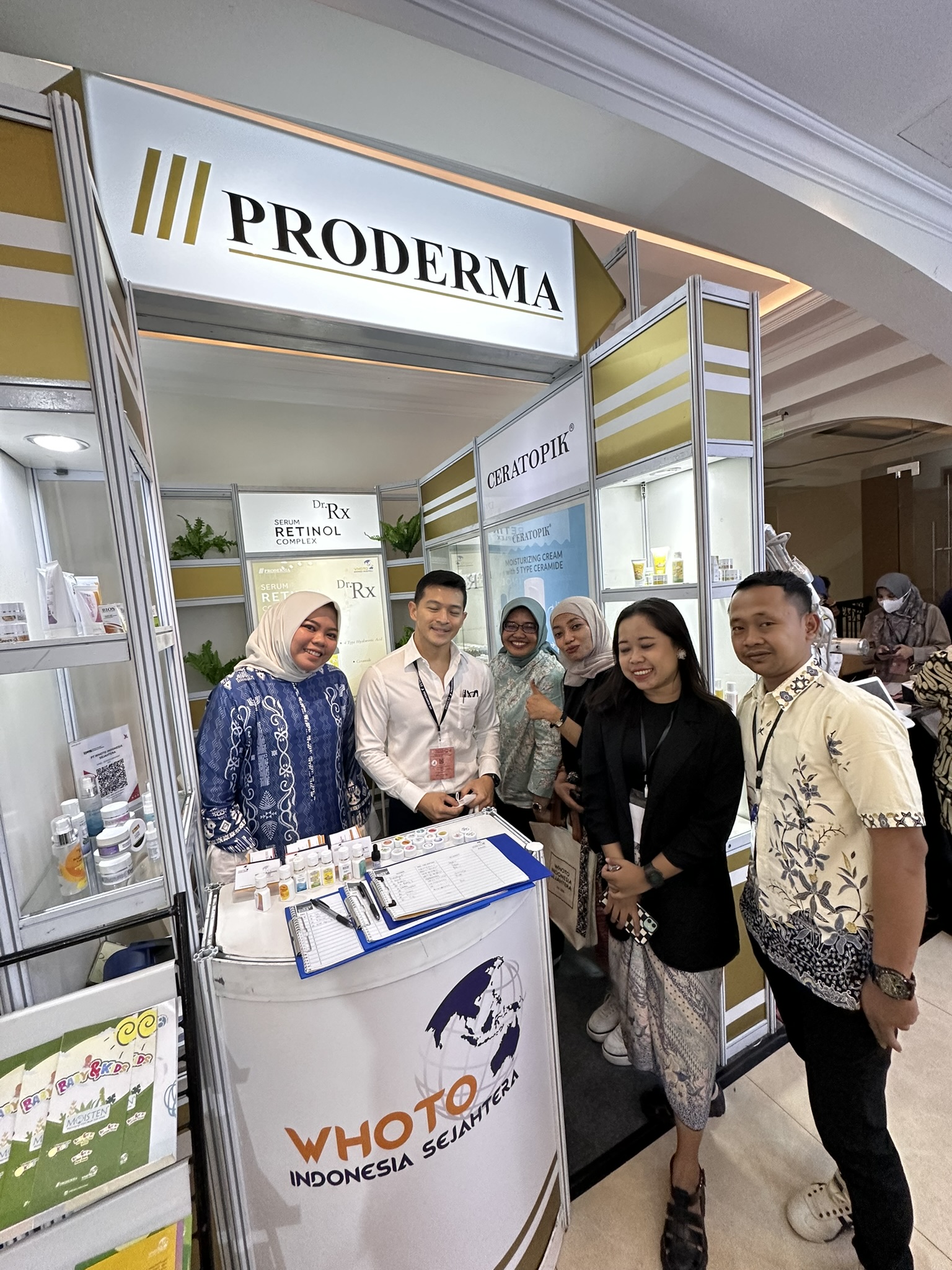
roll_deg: +4.7
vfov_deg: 102.1
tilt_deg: -5.3
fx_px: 513
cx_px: 476
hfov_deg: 85.7
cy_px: 635
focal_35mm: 14
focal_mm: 2.22
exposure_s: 1/100
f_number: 2.2
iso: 250
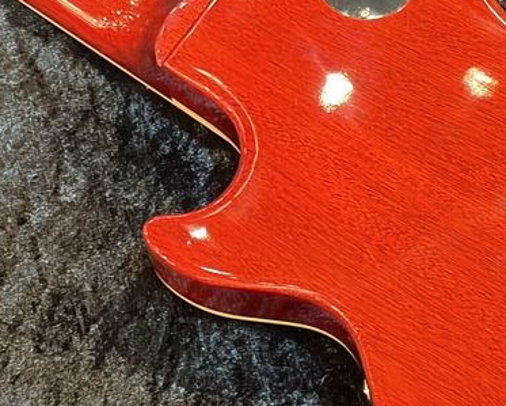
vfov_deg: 8.9
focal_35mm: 174
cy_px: 83
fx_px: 2608
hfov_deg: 11.1
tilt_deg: -65.2
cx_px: 201
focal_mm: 5.96
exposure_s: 1/30
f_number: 1.6
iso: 250
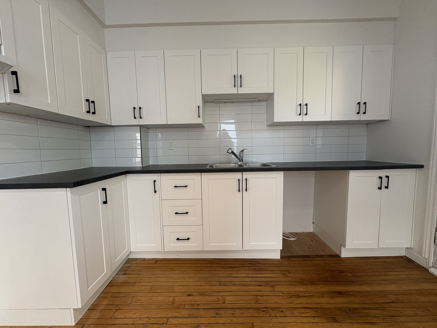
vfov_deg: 85.7
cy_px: 164
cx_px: 218
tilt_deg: -4.3
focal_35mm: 14
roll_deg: +1.1
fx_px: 177
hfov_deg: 102.1
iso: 200
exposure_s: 1/99
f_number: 2.2
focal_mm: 2.22
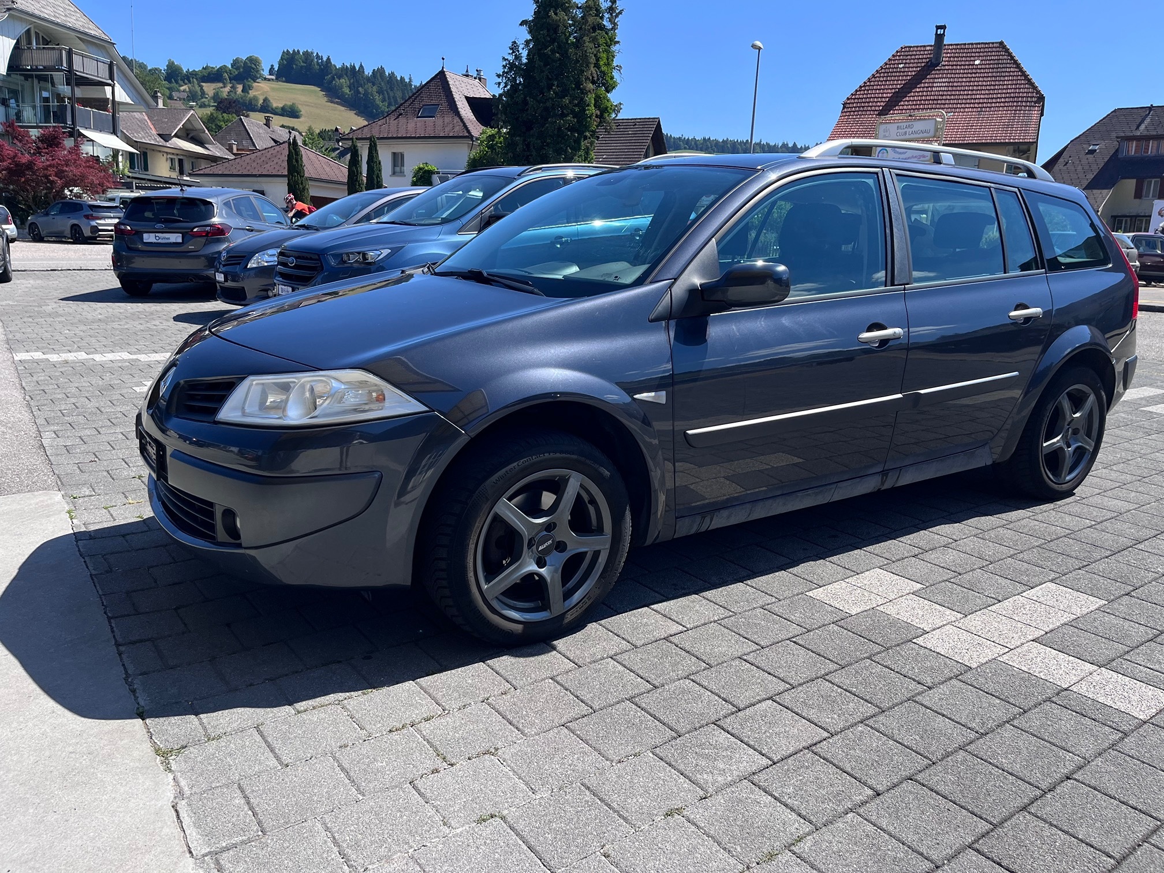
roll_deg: -0.5
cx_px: 582
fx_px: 874
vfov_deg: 53.1
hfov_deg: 67.3
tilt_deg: -12.0
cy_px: 436
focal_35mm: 26
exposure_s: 1/1721
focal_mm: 5.1
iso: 50
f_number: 1.6
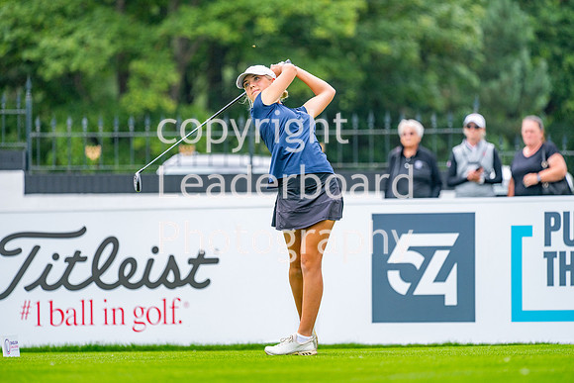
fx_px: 4784
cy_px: 192
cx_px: 287
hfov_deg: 6.9
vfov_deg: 4.6
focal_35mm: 300
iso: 400
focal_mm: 300
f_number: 4.5
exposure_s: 1/2500
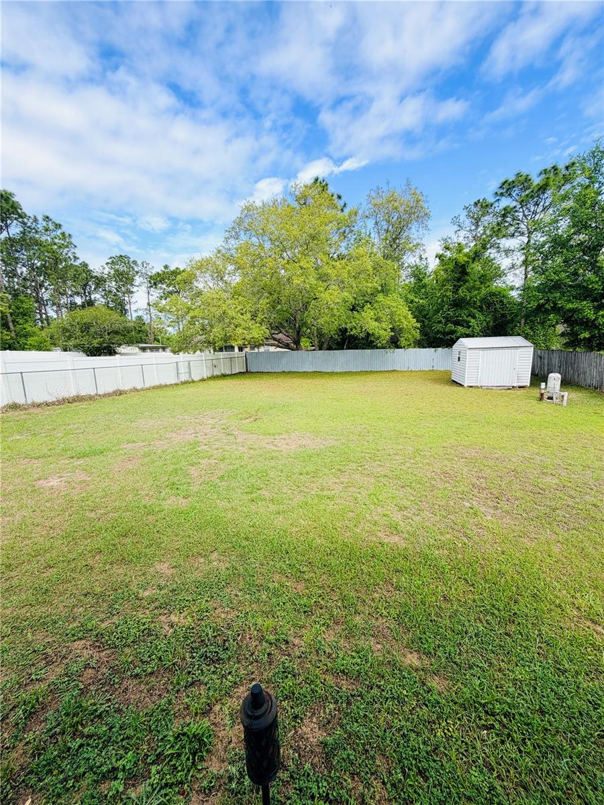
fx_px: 326
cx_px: 302
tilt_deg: -9.9
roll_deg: +2.8
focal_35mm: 14
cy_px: 402
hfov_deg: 85.7
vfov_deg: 102.1
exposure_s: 1/770
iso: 32
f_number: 2.2
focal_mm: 2.22
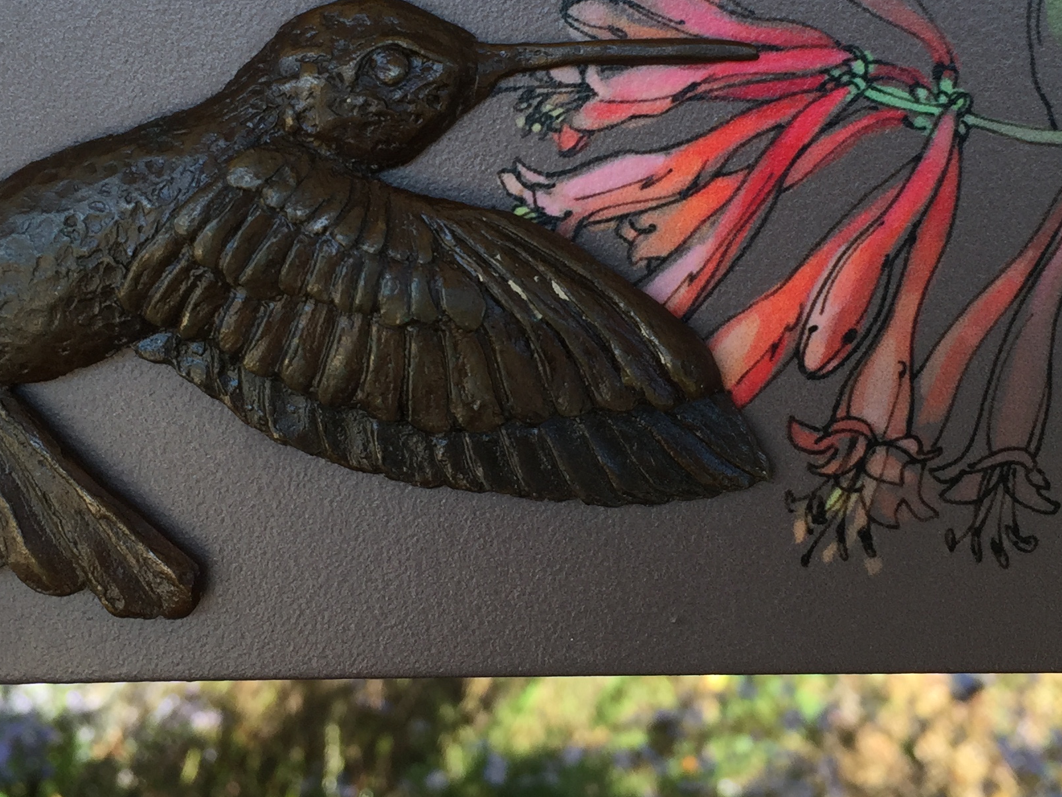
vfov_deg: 24.7
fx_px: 1810
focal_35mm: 59
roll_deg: +0.2
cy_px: 255
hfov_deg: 32.7
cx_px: 571
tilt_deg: -4.4
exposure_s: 1/197
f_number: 2.2
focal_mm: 4.15
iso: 32
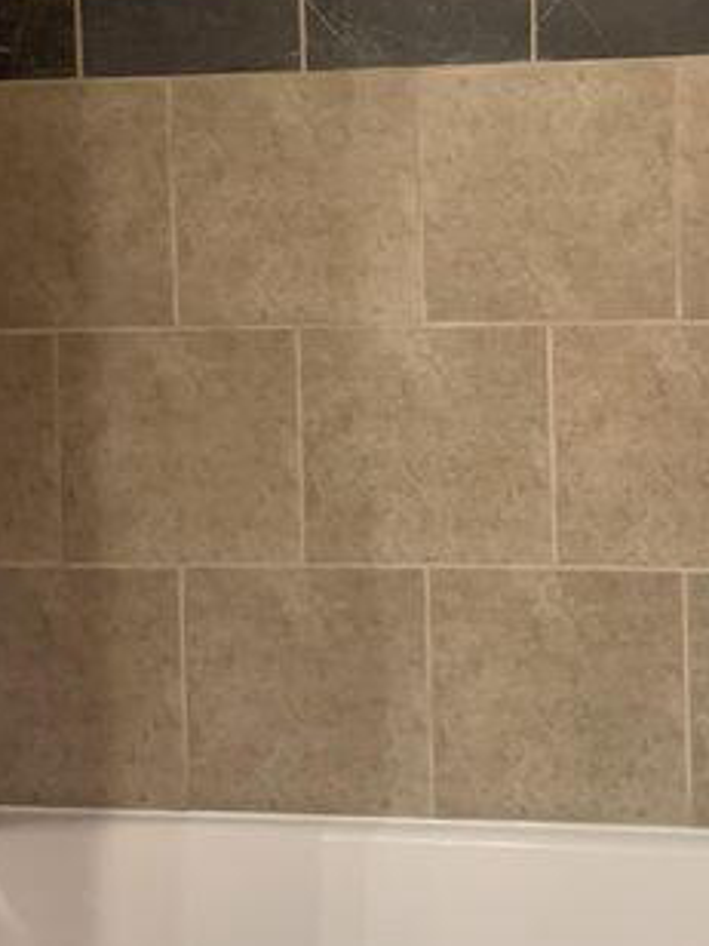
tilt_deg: -1.1
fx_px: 1475
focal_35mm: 54
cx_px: 476
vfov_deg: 34.9
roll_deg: +1.4
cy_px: 252
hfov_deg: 26.9
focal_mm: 4.25
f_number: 1.8
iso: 320
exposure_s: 1/40
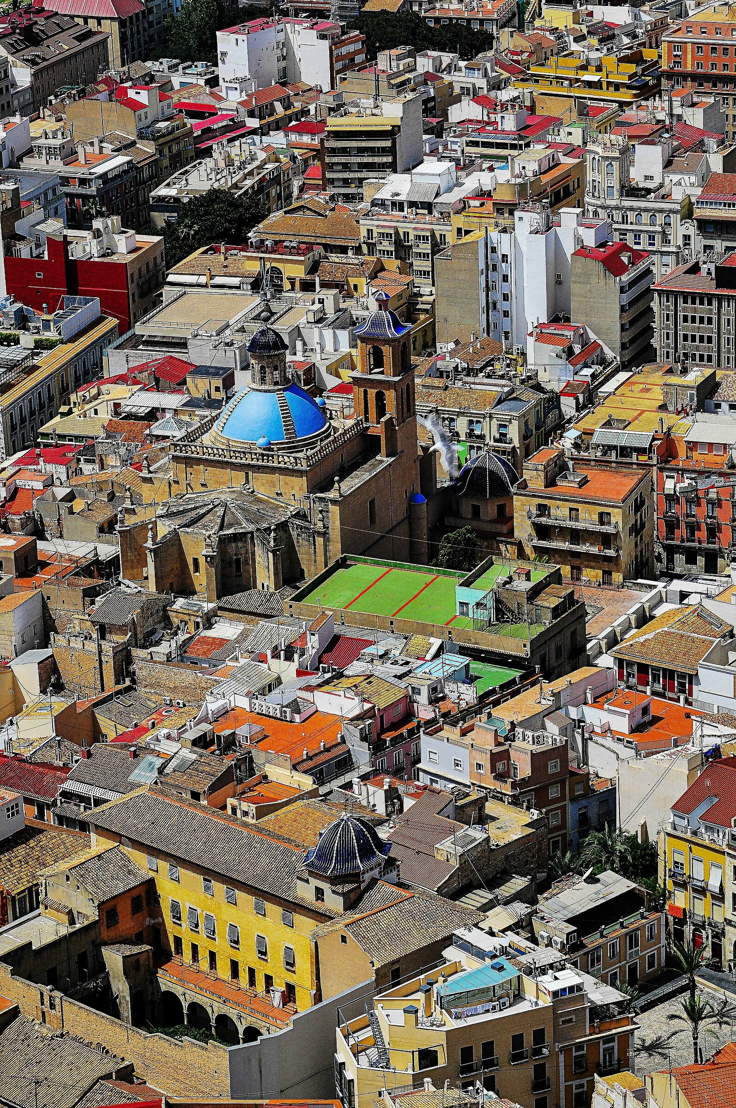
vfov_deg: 19.5
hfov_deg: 13.0
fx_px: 3228
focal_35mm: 105
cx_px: 368
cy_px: 554
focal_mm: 70
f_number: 13
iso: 320
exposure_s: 1/125
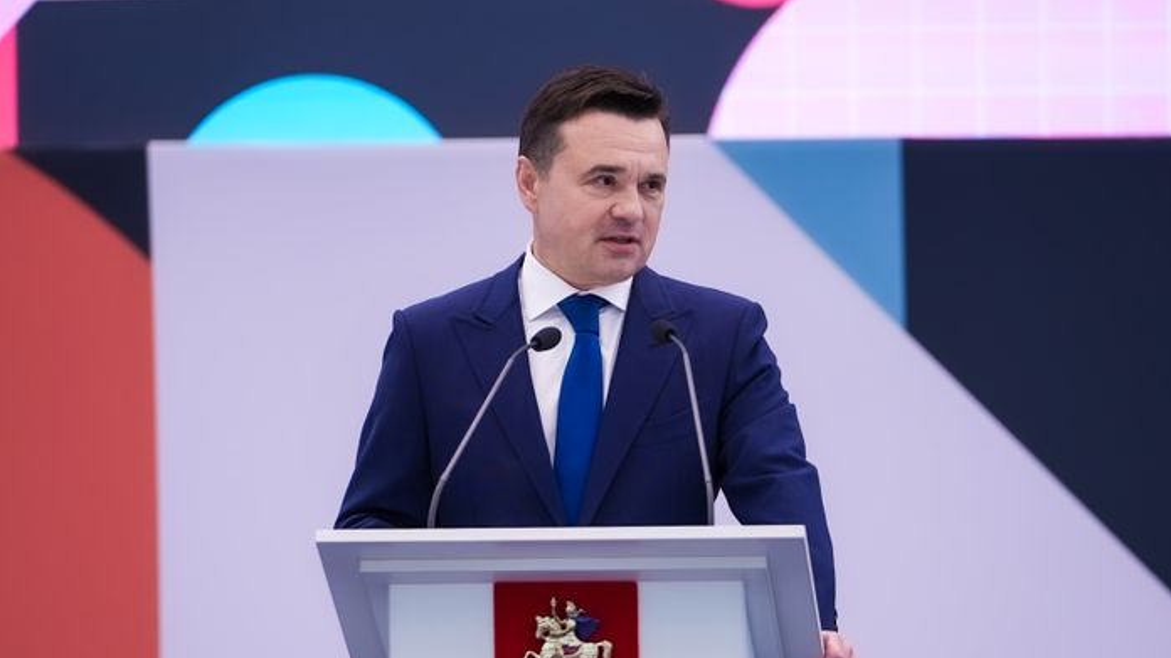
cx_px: 586
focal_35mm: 224
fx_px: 6953
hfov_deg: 9.6
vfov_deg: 5.4
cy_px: 363
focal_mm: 142
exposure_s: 1/60
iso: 250
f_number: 2.8
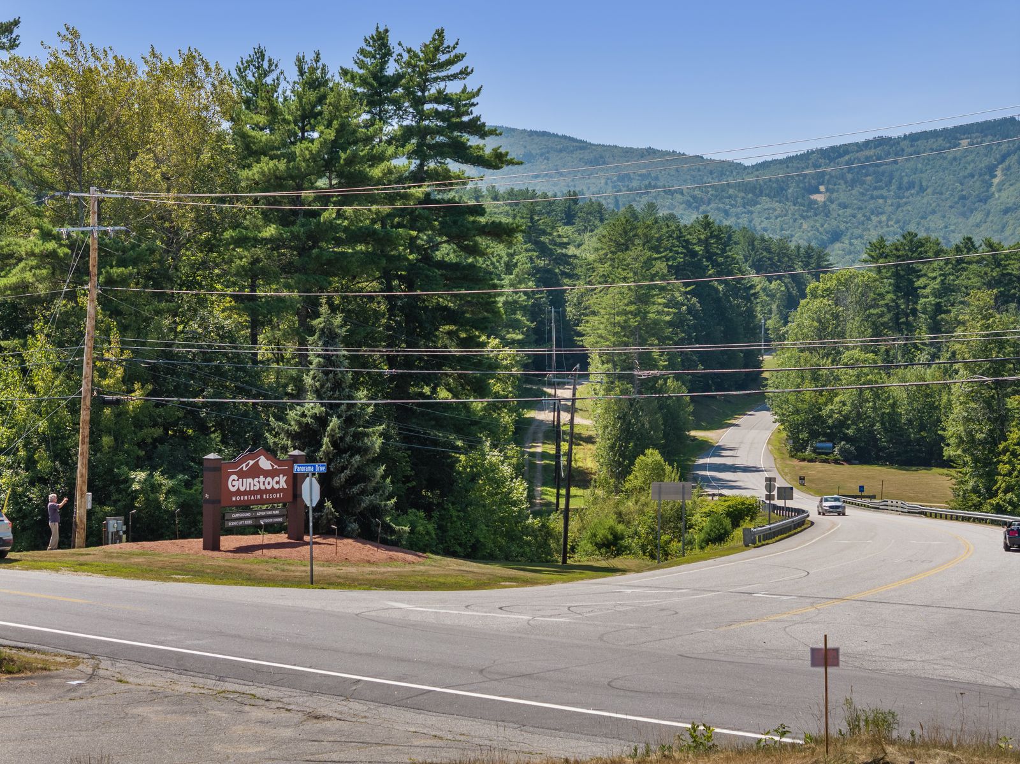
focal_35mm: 70
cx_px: 510
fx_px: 2062
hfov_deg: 27.8
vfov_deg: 21.0
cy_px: 382
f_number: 2.8
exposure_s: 1/2000
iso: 120
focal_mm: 19.35
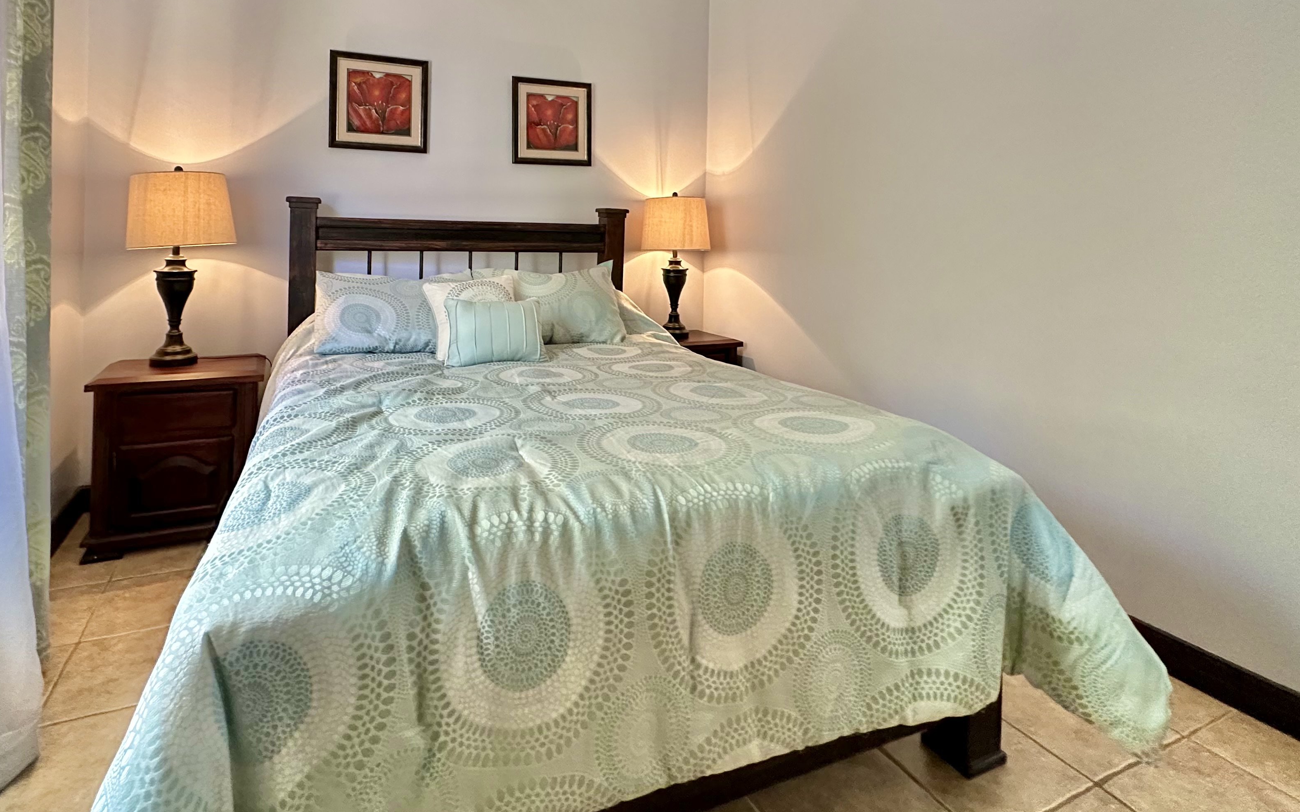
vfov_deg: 59.9
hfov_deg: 87.7
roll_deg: -1.0
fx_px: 673
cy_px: 237
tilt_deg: -0.8
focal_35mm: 19
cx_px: 587
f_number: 2.2
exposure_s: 1/60
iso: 500
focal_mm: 2.22
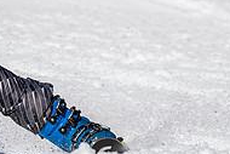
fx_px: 13912
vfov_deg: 0.6
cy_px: 24
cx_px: -25
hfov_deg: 0.9
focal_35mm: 2176
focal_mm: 400
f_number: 8
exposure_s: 1/2000
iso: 200
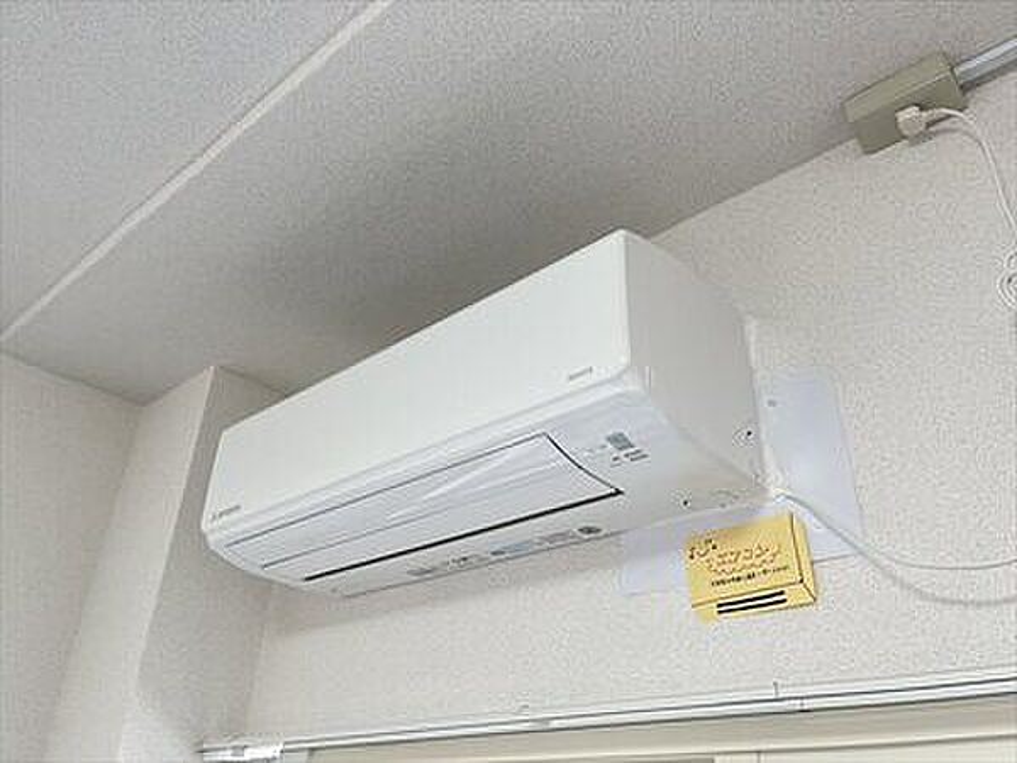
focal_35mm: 26
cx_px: 508
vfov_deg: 53.1
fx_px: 764
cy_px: 382
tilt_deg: +29.9
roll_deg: +0.3
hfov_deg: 67.3
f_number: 1.6
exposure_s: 1/121
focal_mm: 5.1
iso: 125
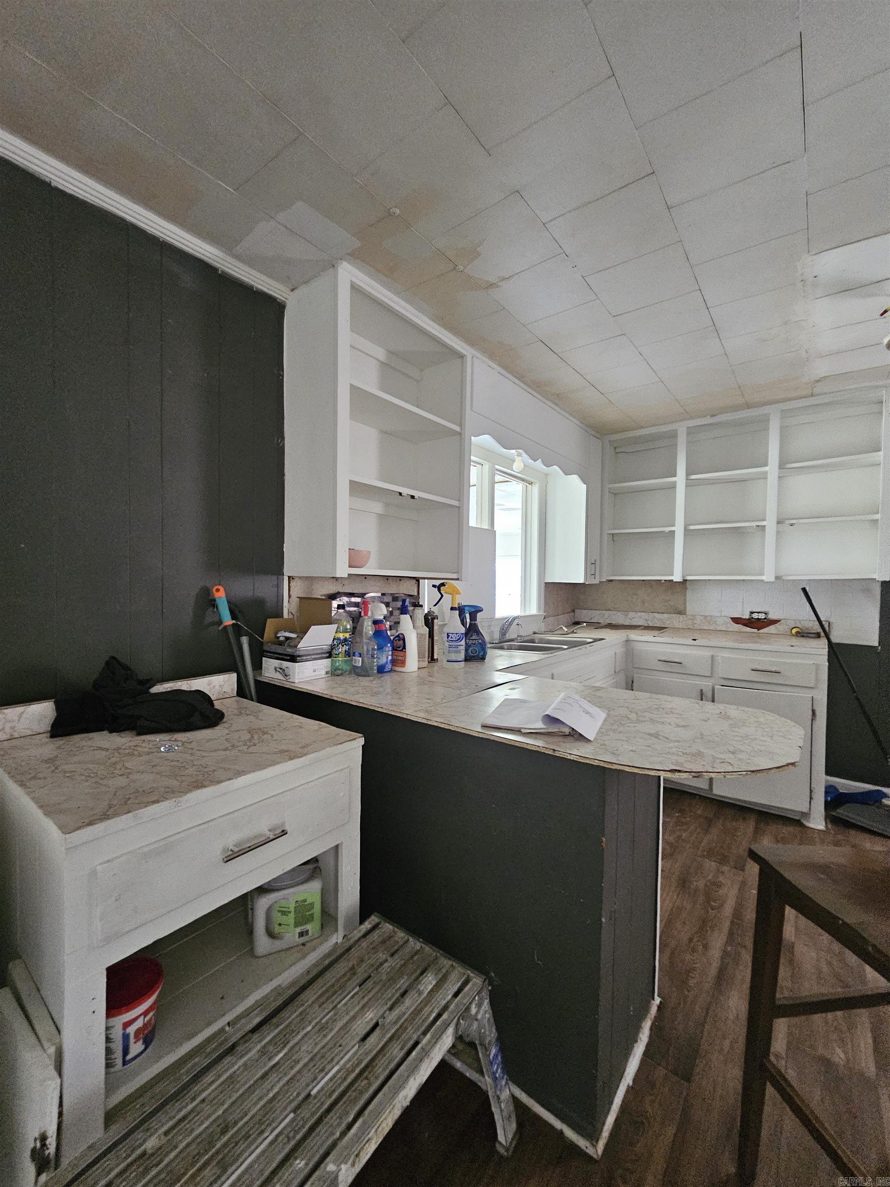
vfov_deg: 106.2
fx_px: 446
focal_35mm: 13
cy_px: 594
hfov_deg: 89.9
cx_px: 445
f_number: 2.2
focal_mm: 2.2
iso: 640
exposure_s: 1/24
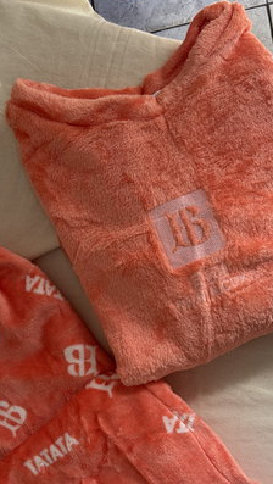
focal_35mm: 38
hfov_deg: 31.2
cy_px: 302
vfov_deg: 52.2
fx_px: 488
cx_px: 118
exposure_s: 1/220
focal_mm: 5.96
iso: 50
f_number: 1.6
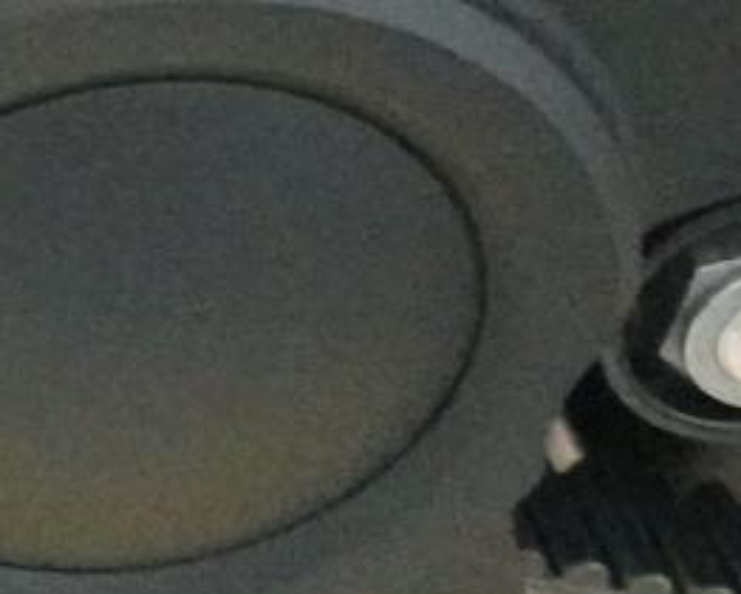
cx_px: -1018
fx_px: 3138
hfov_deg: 11.3
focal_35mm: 143
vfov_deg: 10.1
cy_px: -559
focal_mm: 7.6
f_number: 2
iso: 6400
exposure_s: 1/80
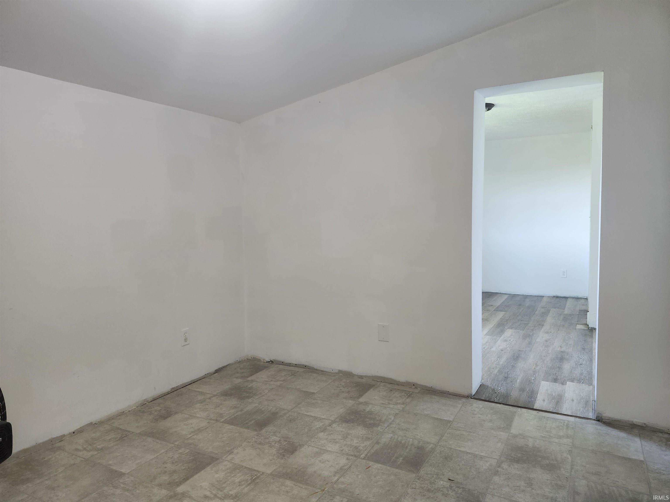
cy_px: 251
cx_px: 335
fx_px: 445
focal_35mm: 23
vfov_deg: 58.9
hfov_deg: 73.9
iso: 500
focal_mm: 5.54
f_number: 1.8
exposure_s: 1/120
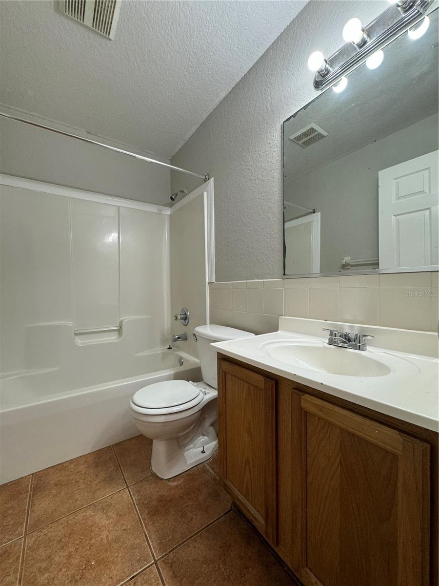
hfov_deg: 85.7
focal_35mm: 14
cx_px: 220
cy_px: 293
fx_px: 237
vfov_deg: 102.1
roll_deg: +0.7
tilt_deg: -1.1
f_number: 2.2
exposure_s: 1/120
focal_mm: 2.22
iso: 160
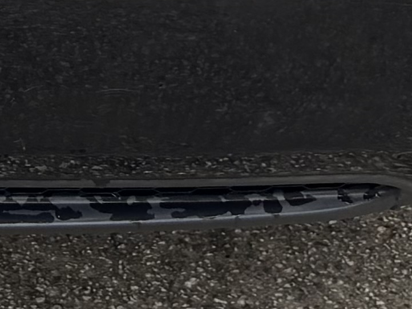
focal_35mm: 190
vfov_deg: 7.0
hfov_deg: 10.2
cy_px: -635
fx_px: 2261
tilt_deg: -16.8
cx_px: -150
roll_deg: +0.6
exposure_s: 1/707
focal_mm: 6.76
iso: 80
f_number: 1.78
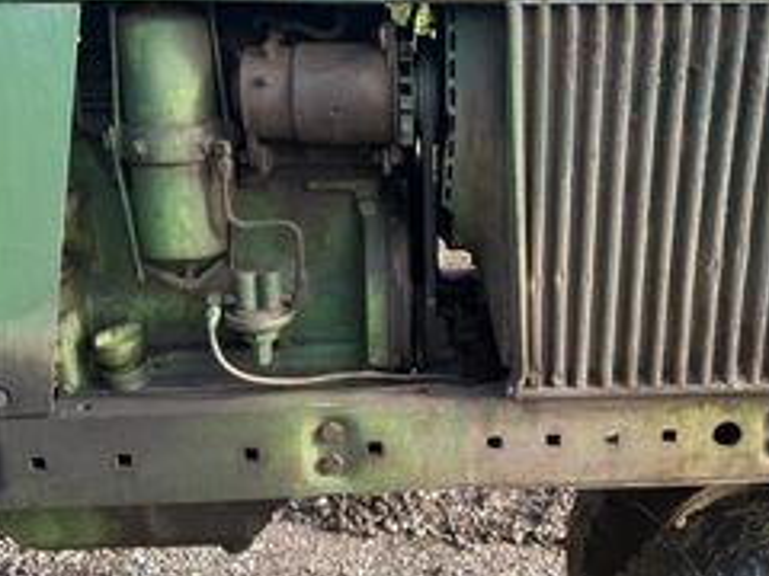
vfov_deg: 35.7
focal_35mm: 40
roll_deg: +1.8
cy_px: 211
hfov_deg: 46.4
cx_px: 484
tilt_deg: -13.6
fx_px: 889
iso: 80
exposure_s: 1/365
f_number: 1.78
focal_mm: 6.76
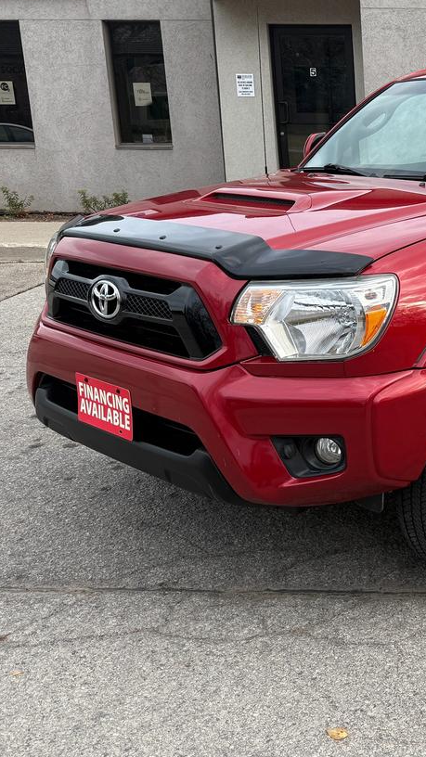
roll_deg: -0.5
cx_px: 544
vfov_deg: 49.3
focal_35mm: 41
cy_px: 327
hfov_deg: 25.3
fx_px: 823
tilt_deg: -13.6
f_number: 1.78
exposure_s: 1/1018
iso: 80
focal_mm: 6.76
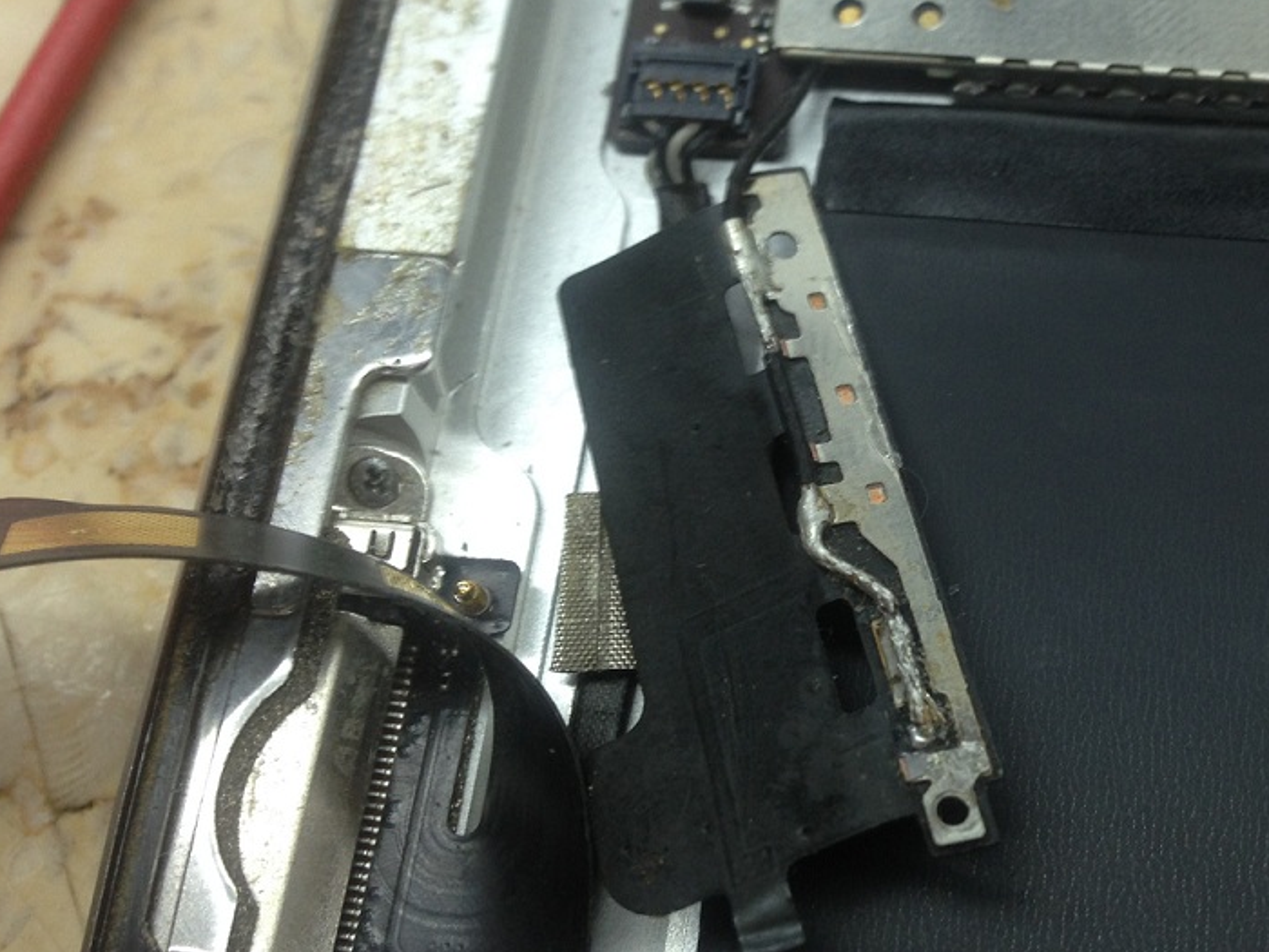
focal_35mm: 52
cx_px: 994
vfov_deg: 28.0
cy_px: 454
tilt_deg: -70.6
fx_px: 1906
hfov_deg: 35.7
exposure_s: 1/30
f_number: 2.4
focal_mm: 4.12
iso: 50
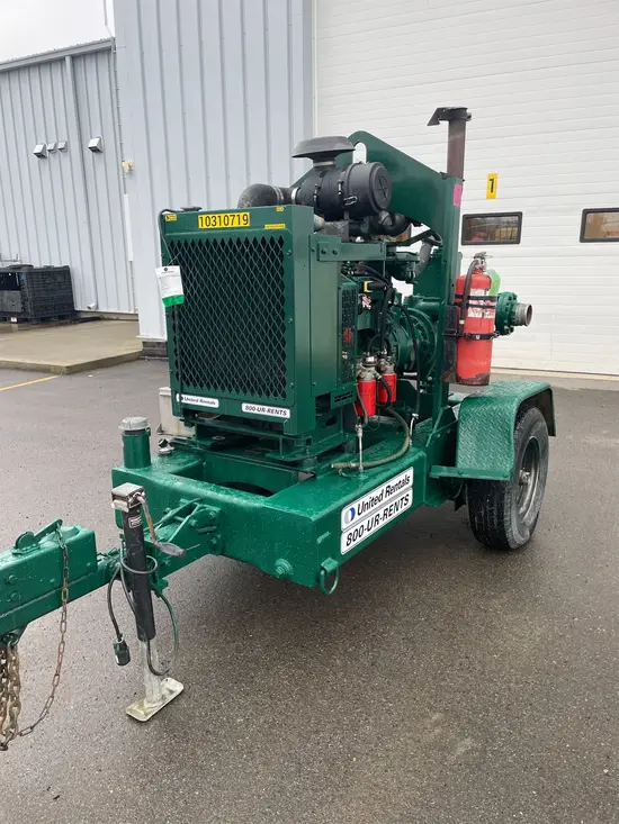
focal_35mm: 26
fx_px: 620
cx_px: 310
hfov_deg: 53.1
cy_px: 412
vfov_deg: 67.3
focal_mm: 4.2
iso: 80
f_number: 1.6
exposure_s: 1/121
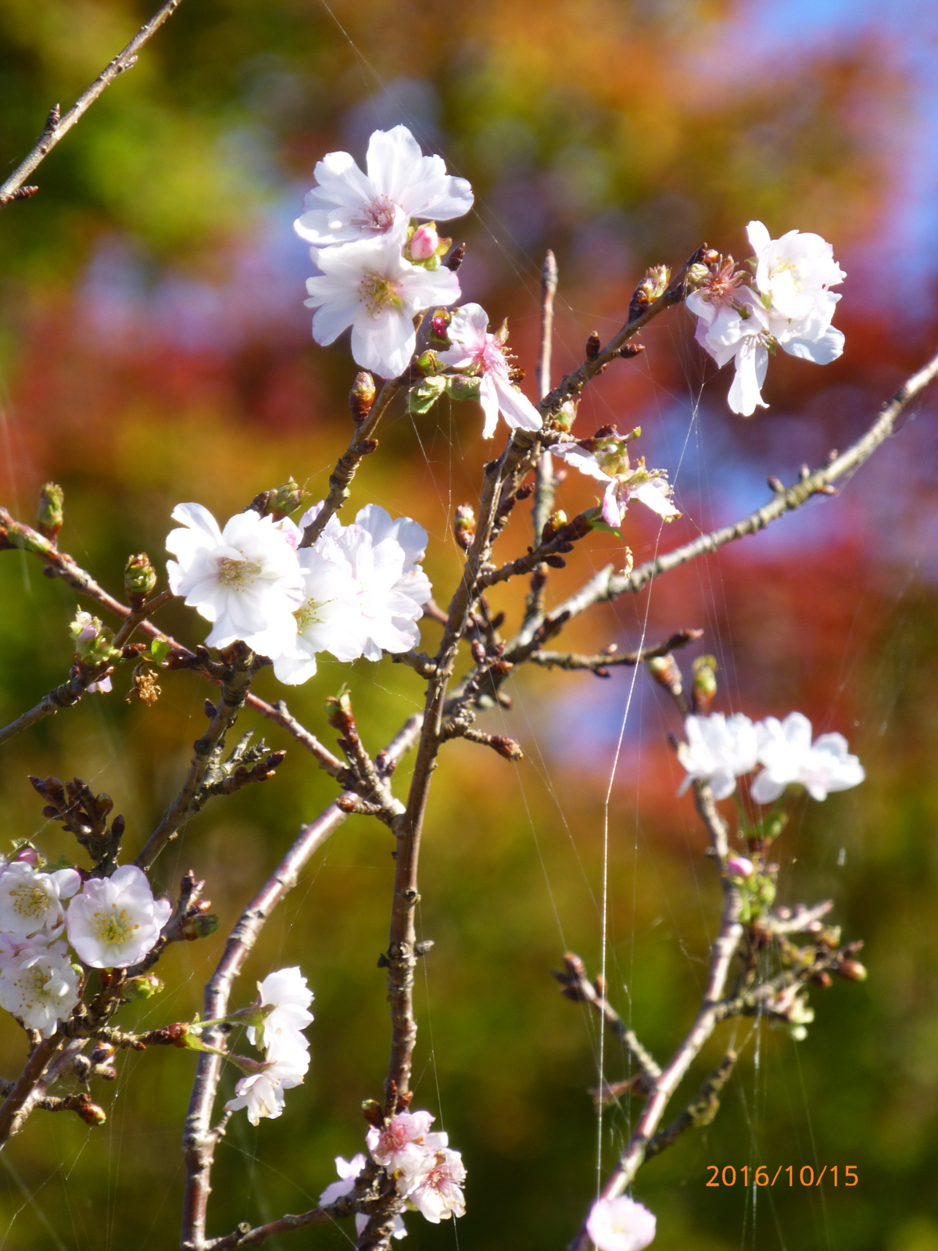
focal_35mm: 409
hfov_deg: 3.6
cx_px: 469
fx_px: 14777
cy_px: 626
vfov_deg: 4.8
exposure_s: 1/160
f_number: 6
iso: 100
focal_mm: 73.1
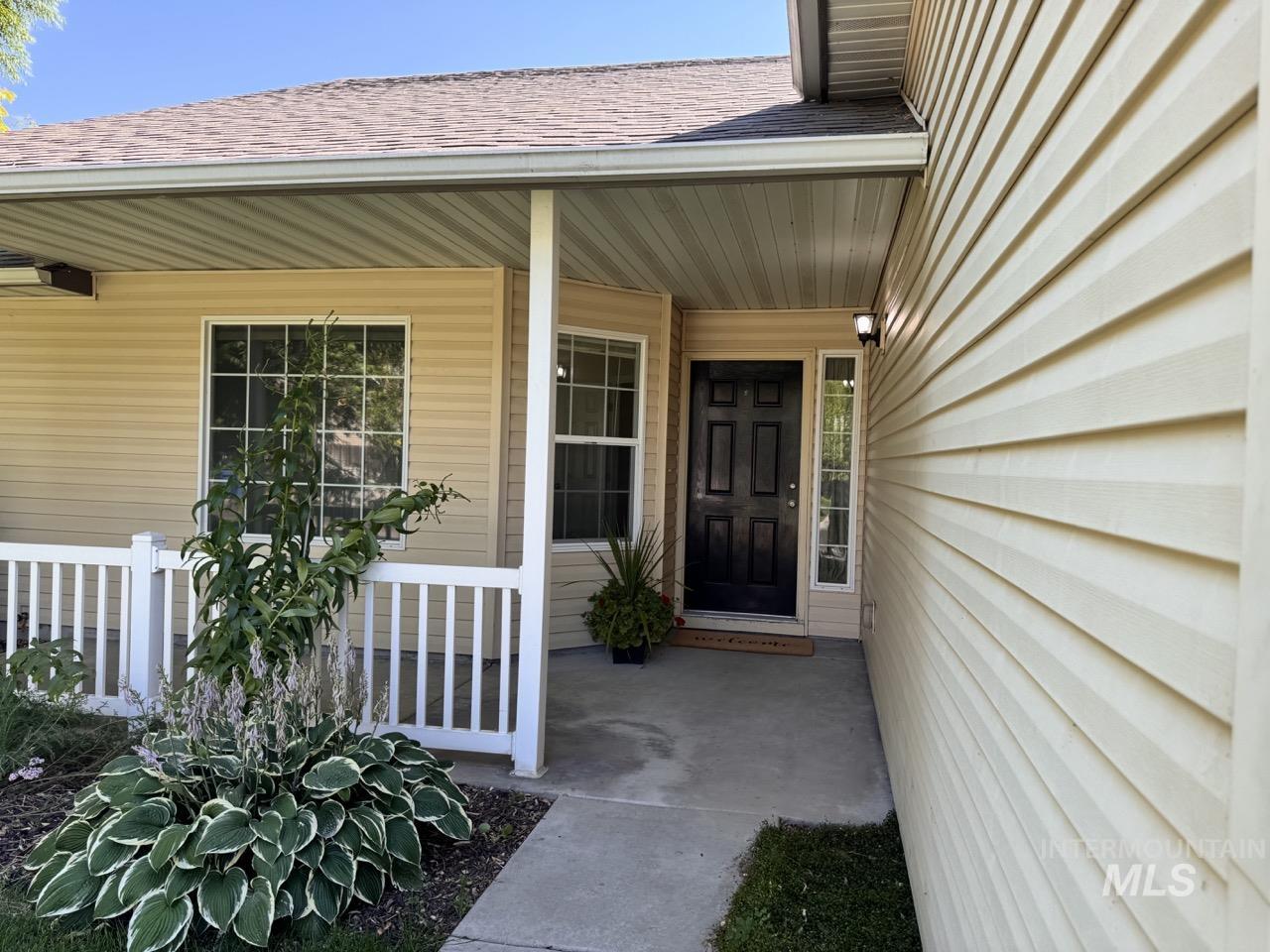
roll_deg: -1.7
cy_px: 476
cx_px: 635
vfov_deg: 56.8
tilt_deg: -1.4
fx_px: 881
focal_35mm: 24
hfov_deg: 71.6
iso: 80
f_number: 1.78
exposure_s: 1/582
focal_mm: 6.76
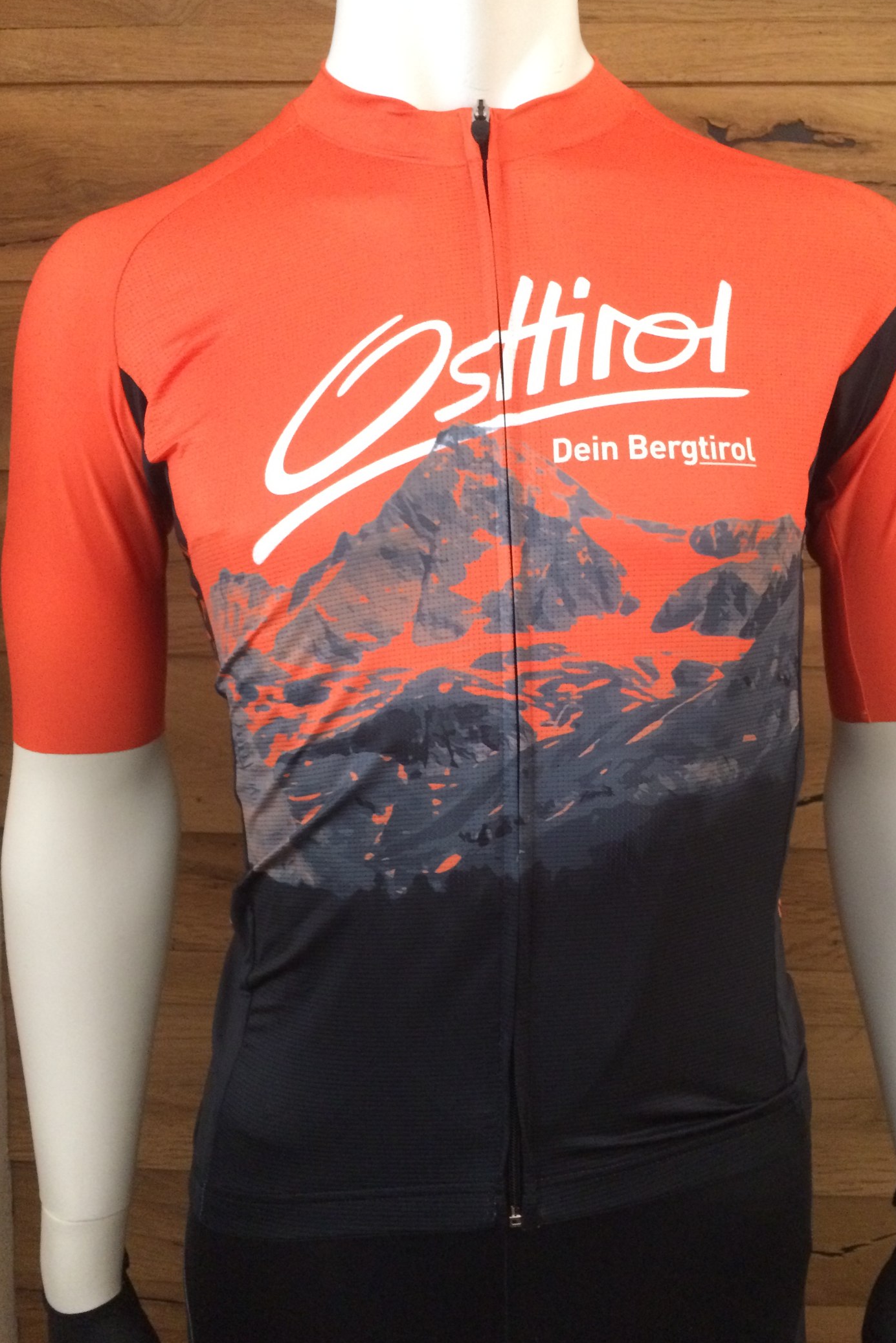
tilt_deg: -8.2
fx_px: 1157
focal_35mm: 31
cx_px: 507
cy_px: 663
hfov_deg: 42.3
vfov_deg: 60.3
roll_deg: -0.4
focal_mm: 4.15
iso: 400
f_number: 2.2
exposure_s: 1/17
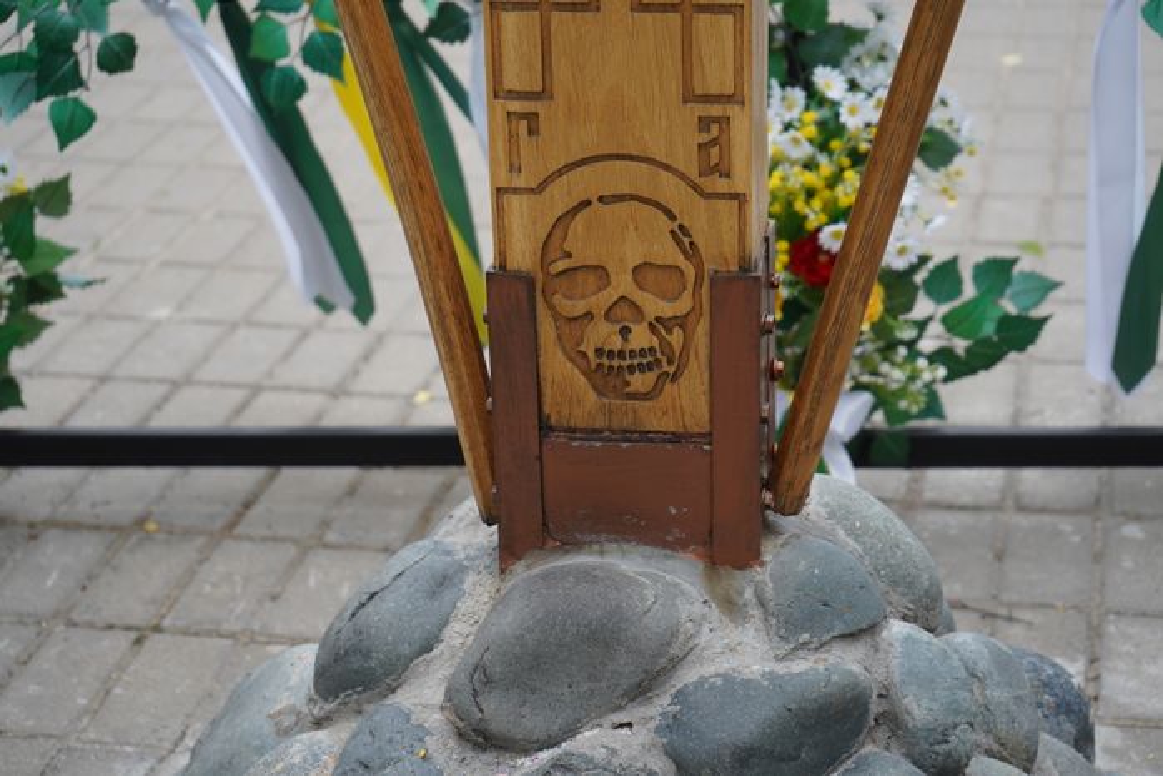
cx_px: 582
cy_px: 388
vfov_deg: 19.5
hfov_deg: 28.8
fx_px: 2261
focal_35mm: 70
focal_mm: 70
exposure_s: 1/160
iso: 500
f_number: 5.6
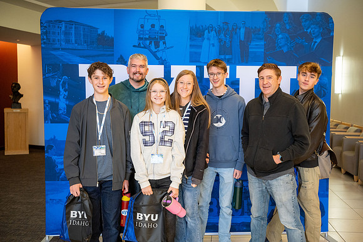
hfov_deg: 53.1
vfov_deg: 36.9
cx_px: 182
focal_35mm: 36
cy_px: 121
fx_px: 363
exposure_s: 1/160
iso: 1250
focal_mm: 36
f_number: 3.2
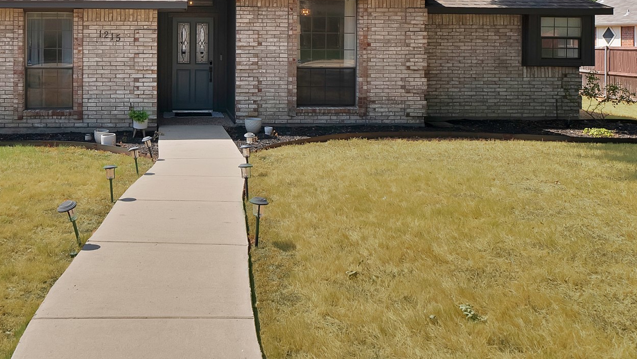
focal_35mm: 32
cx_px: 208
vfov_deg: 34.3
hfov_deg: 59.5
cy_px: 23
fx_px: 541
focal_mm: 19
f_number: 9
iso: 640
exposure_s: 1/500
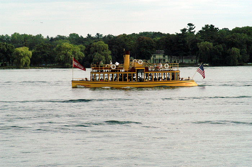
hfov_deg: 7.1
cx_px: 126
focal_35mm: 292
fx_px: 2045
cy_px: 84
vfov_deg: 4.7
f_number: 11
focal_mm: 195
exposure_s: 1/2000
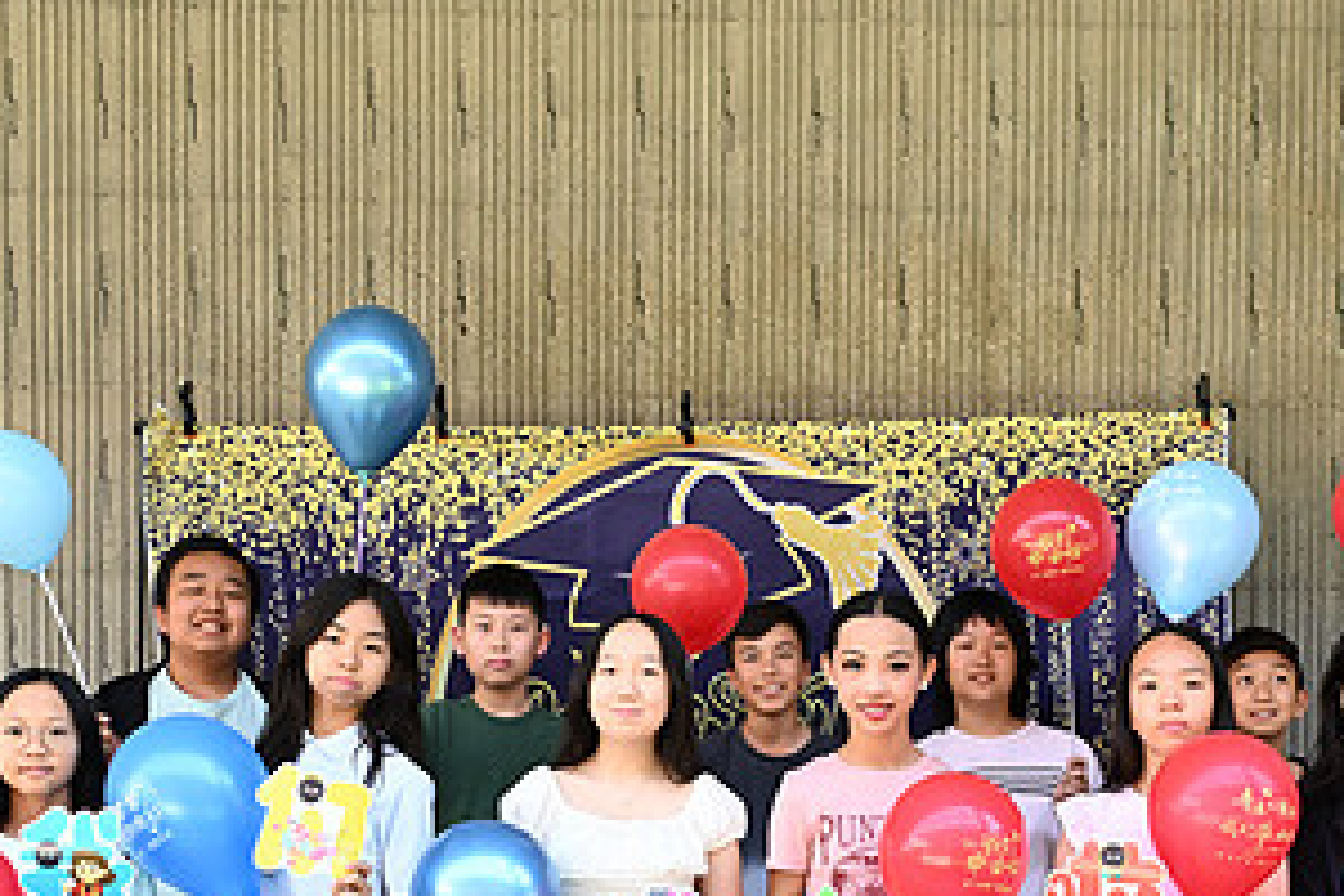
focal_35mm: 60
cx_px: 784
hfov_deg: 33.3
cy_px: 862
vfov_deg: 21.9
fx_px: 2240
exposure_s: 1/60
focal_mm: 31
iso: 1600
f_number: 11
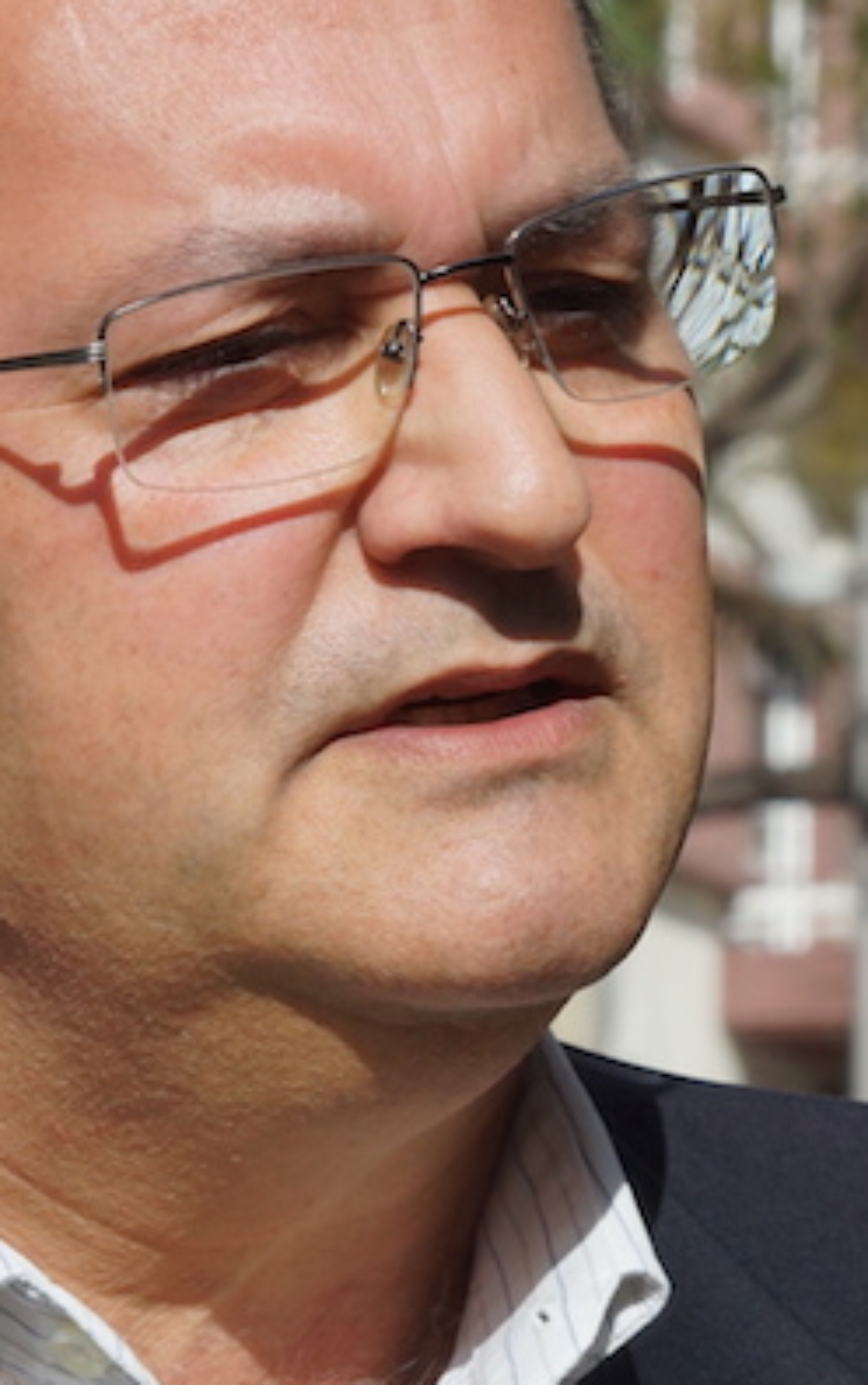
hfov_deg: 5.3
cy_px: 589
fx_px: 9335
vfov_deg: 8.5
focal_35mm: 247
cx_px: 144
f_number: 10
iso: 250
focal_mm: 50
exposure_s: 1/640
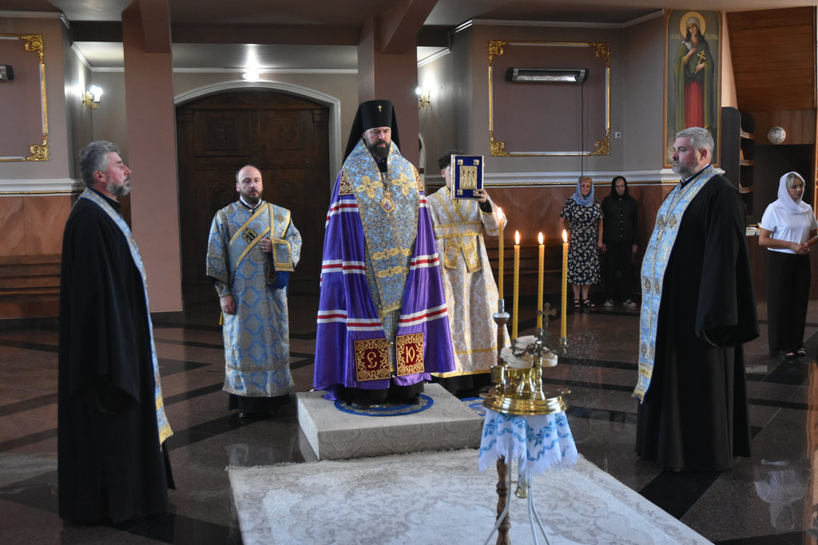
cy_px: 272
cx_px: 409
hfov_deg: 45.0
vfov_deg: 30.9
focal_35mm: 44
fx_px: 988
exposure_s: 1/125
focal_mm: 29
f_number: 3.8
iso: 2200
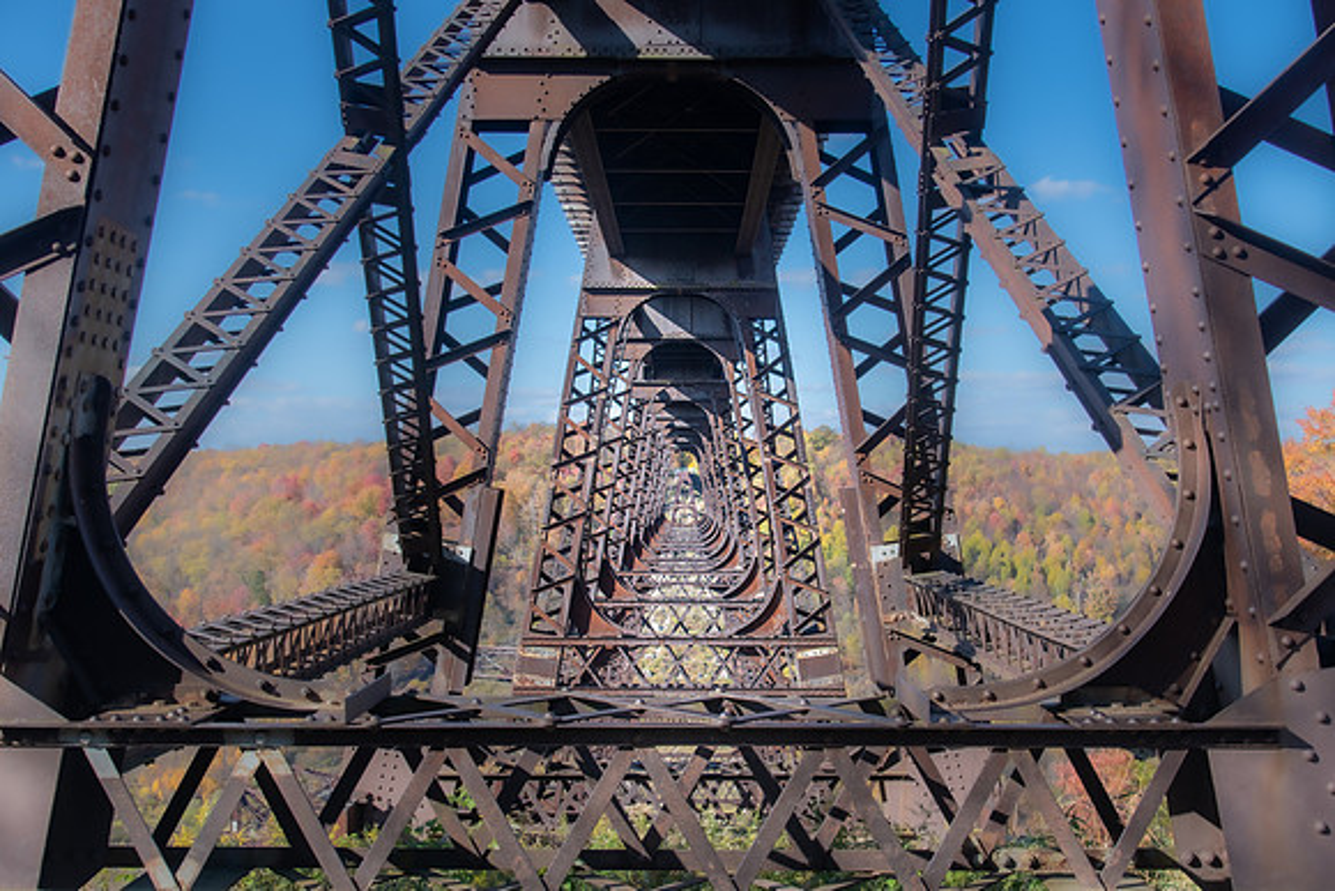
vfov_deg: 30.5
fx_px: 1634
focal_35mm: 44
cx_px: 688
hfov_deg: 44.4
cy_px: 436
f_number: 10
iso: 100
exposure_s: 1/100
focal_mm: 38
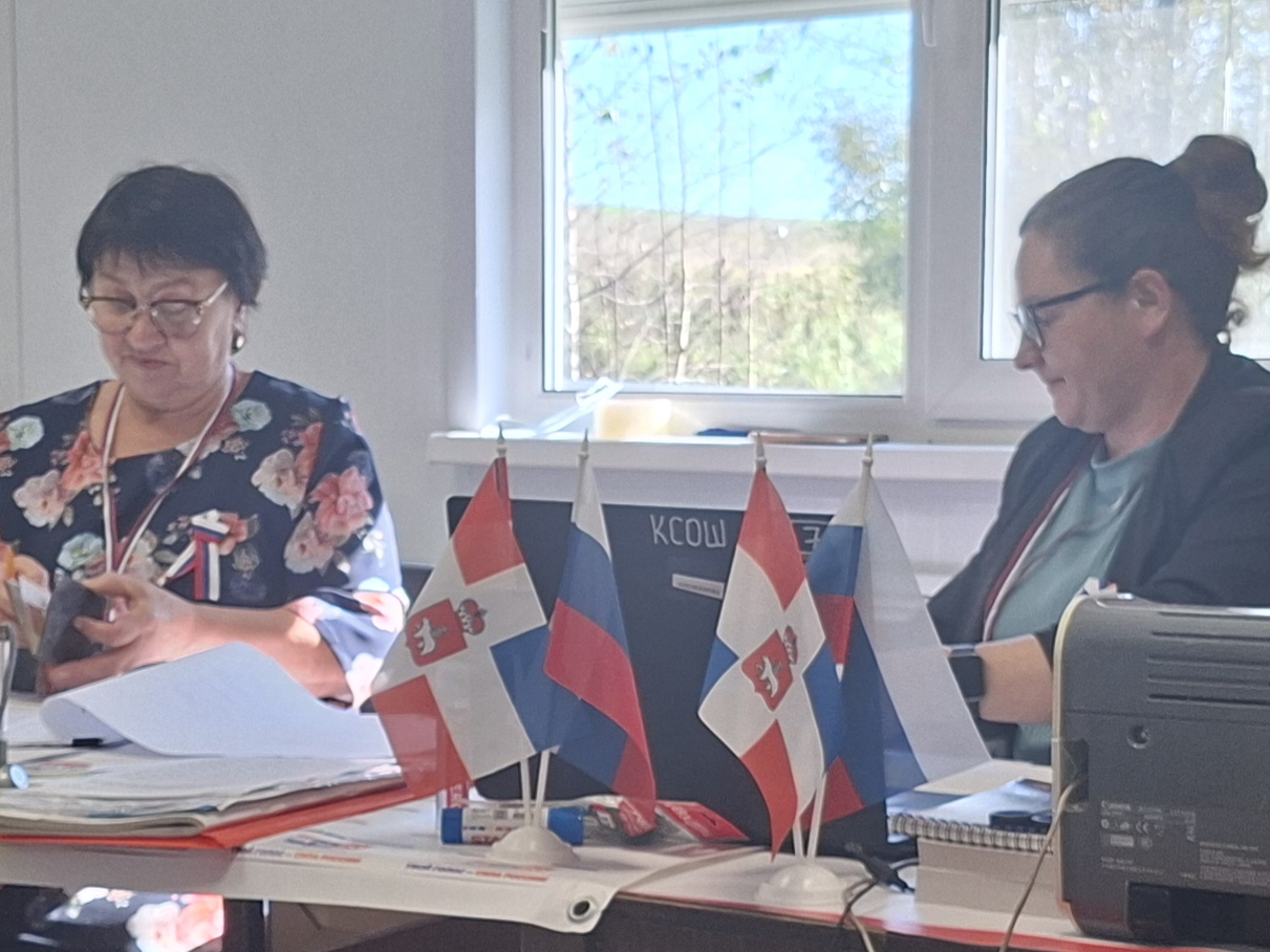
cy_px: 717
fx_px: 2788
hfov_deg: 25.6
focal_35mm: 76
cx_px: 532
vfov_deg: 19.2
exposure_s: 1/100
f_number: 1.8
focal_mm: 5.54
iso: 64
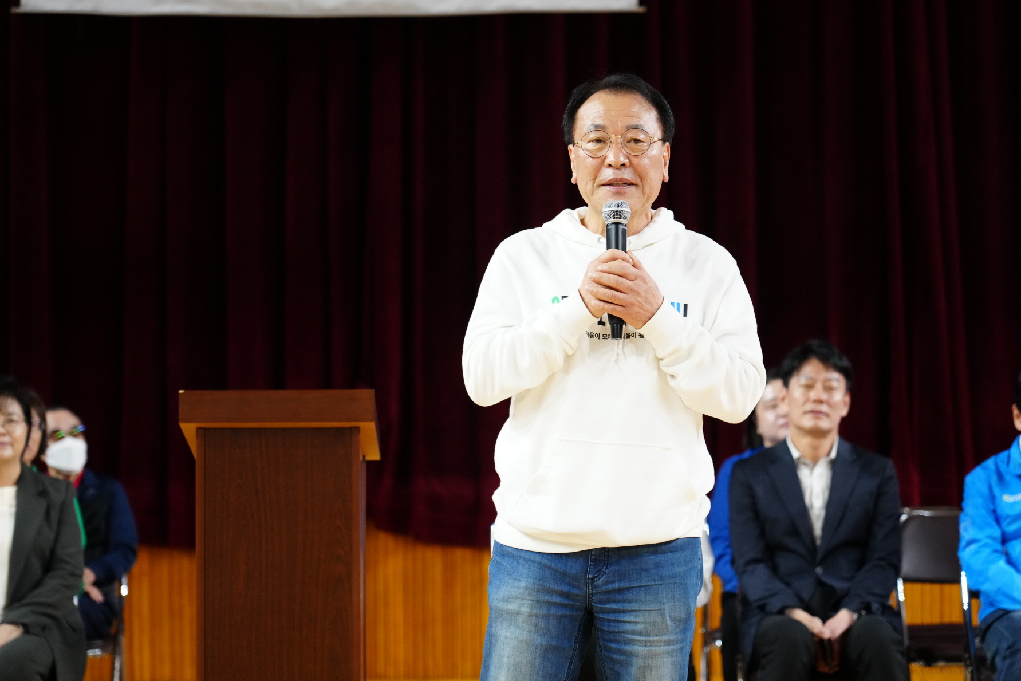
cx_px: 514
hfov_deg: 19.3
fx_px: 3006
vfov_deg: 12.9
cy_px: 340
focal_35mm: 106
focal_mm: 105
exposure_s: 1/250
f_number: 4
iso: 3200
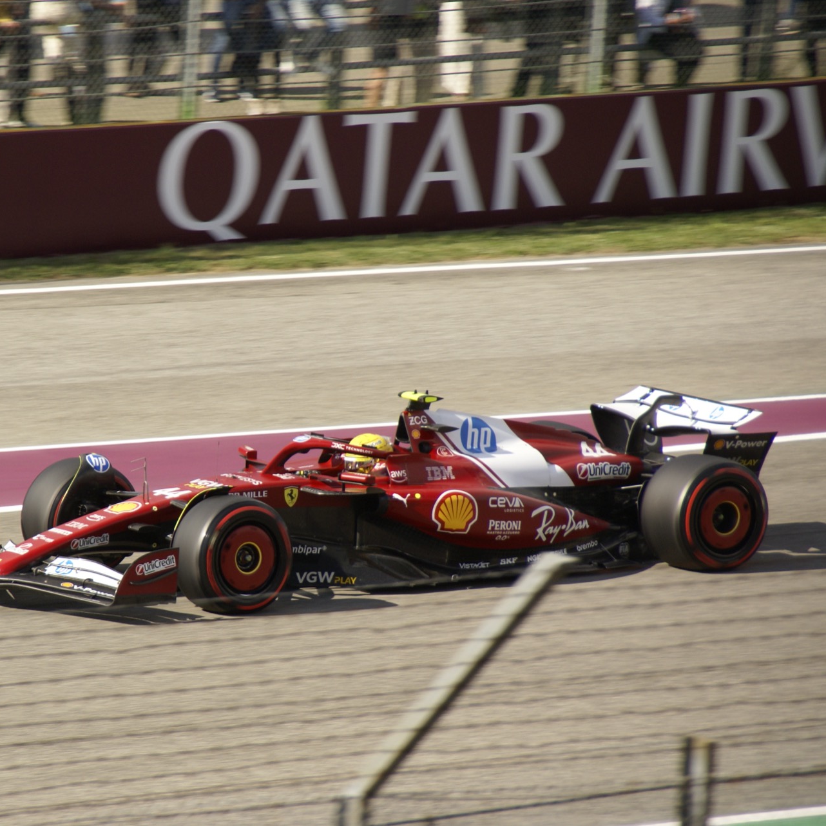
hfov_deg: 5.1
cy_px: 413
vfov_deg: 5.1
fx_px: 9287
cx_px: 213
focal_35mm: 344
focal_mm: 180
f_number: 6.3
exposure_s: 1/800
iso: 200
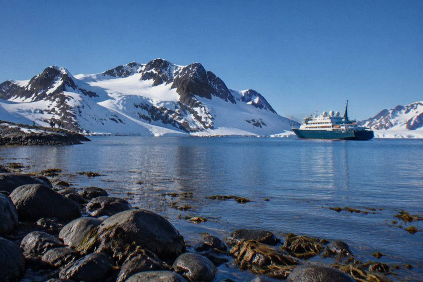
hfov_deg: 54.5
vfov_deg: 37.8
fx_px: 411
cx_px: 212
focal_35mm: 35
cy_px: 141
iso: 400
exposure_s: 1/200
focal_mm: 35
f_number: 10
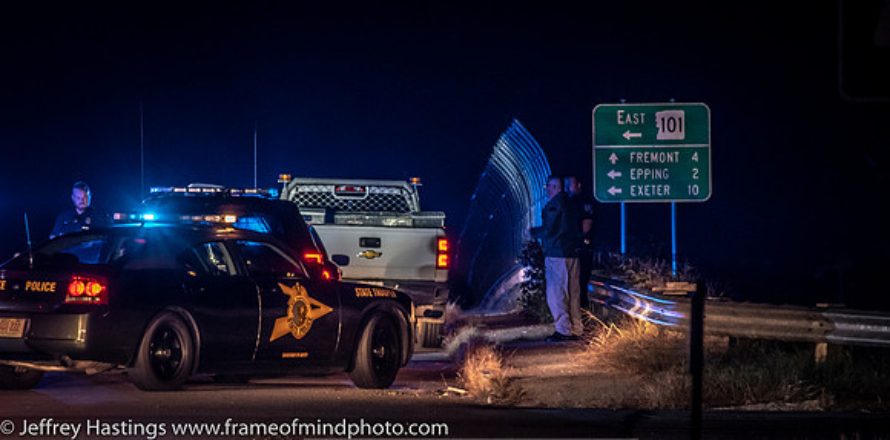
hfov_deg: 6.7
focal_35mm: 332
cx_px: 428
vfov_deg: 3.3
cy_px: 245
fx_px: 7618
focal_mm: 190
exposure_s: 1/40
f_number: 5.6
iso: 2000
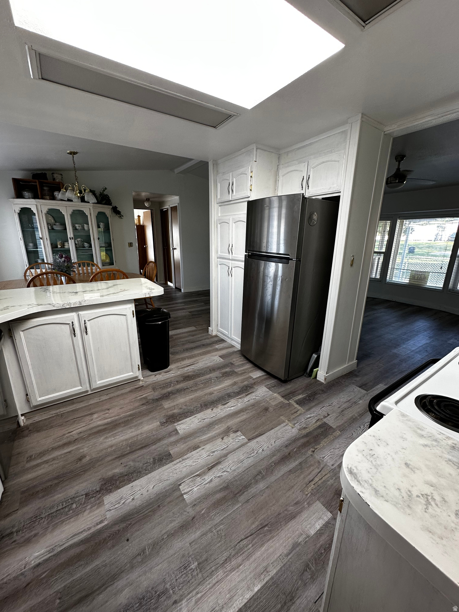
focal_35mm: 14
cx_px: 230
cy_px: 306
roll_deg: -0.9
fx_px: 248
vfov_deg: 102.1
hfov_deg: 85.7
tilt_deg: -14.6
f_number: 2.2
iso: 80
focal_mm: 2.22
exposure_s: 1/99
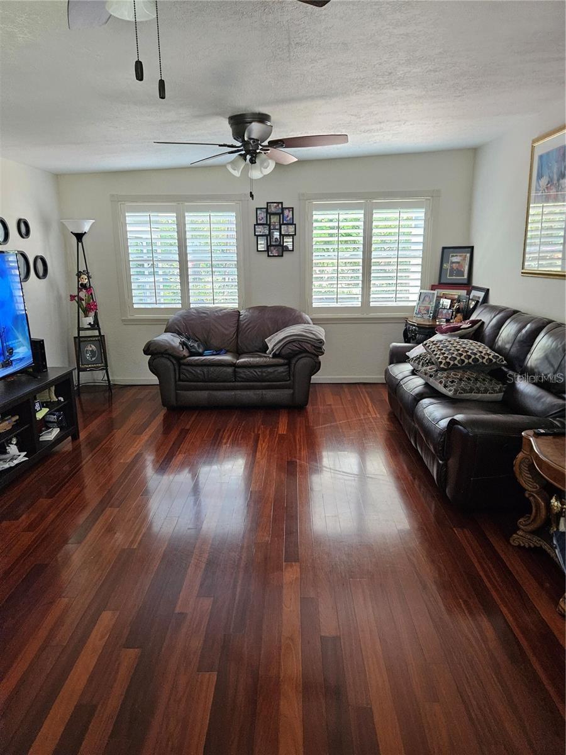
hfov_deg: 58.9
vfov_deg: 73.9
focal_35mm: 23
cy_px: 378
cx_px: 283
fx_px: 501
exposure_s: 1/240
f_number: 1.8
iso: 800
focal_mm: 5.4
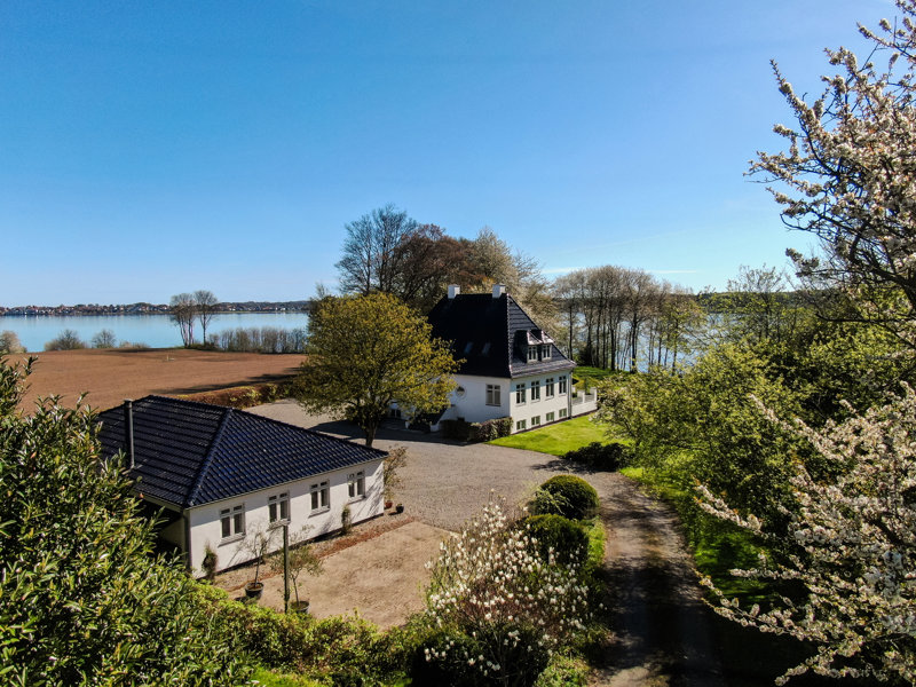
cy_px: 344
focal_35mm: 24
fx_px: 635
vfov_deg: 56.8
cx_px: 458
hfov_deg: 71.6
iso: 100
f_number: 2.8
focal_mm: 4.39
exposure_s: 1/2500
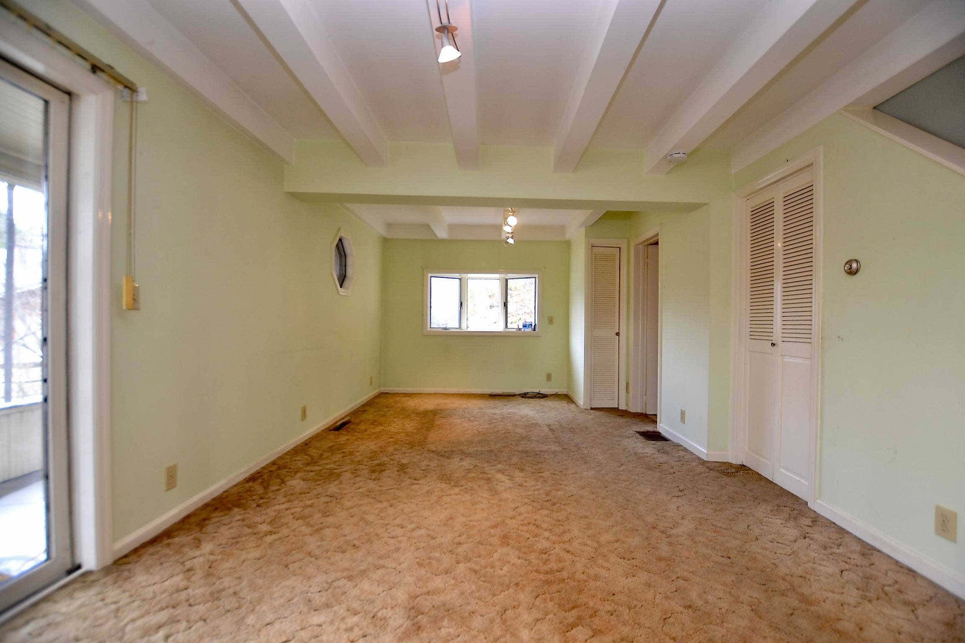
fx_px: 402
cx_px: 482
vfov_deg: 77.3
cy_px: 322
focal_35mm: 15
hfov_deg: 100.4
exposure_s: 1/60
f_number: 3.5
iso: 640
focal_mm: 10
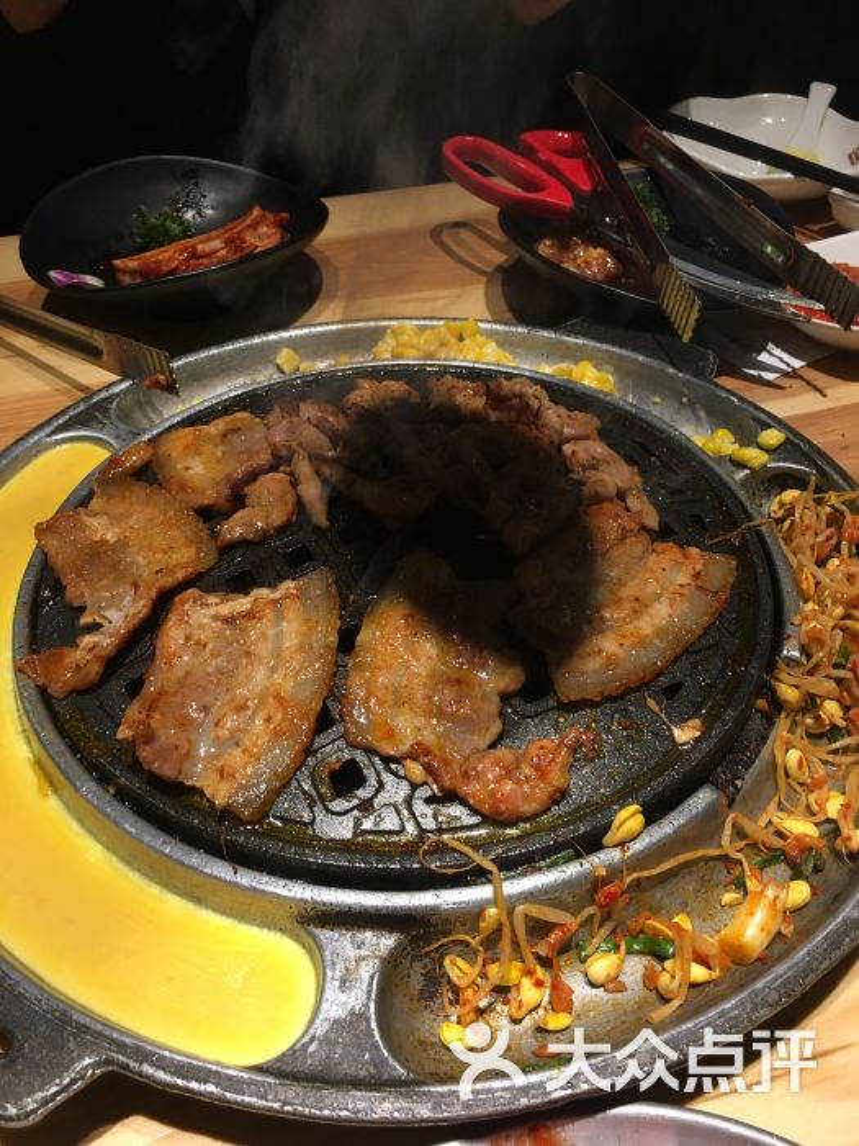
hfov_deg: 48.2
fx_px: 960
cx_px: 430
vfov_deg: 61.7
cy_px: 573
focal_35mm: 29
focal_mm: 4.15
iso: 64
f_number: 2.2
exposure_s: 1/17
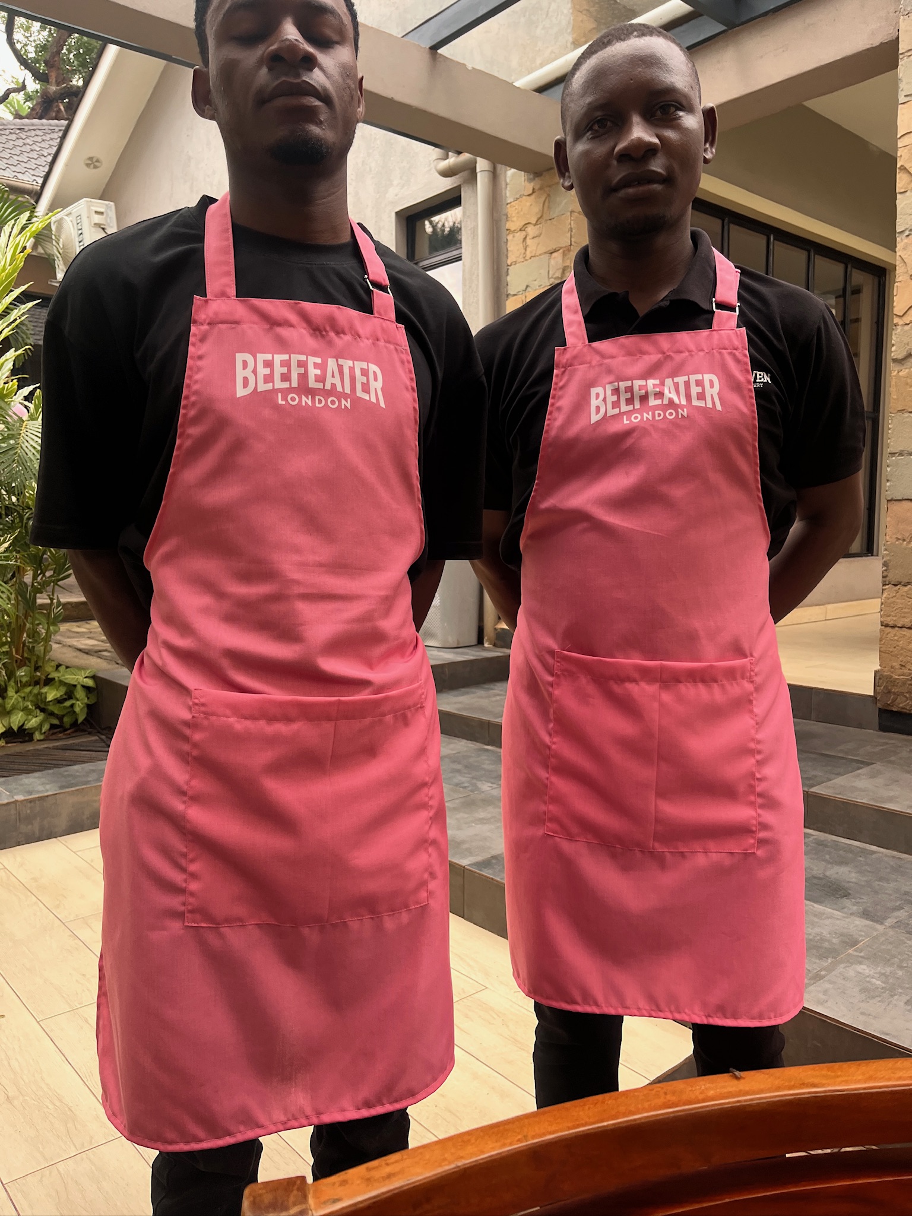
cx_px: 456
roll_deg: +2.2
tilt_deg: -6.2
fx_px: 913
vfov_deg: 67.3
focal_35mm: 26
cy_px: 608
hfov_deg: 53.1
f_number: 1.6
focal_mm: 5.1
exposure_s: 1/121
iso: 125
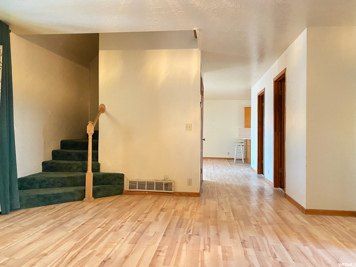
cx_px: 178
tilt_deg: +0.9
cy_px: 134
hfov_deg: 67.3
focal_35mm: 26
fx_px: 267
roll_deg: -1.0
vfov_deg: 53.1
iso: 1000
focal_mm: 4.25
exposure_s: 1/30
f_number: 1.8
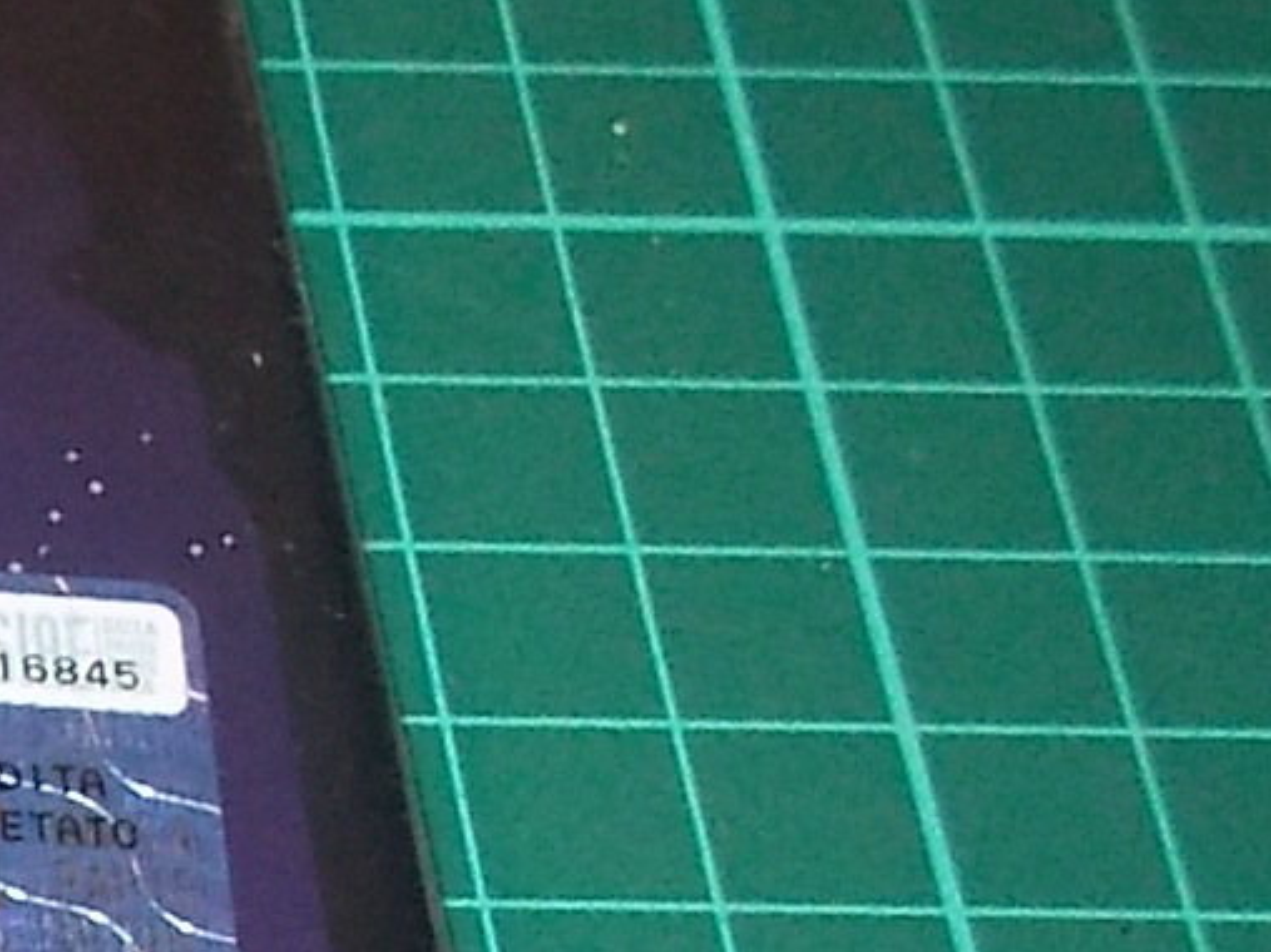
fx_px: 4772
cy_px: 1345
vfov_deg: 11.0
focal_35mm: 130
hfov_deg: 13.4
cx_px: -1131
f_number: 3.3
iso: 200
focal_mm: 4.1
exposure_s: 1/30
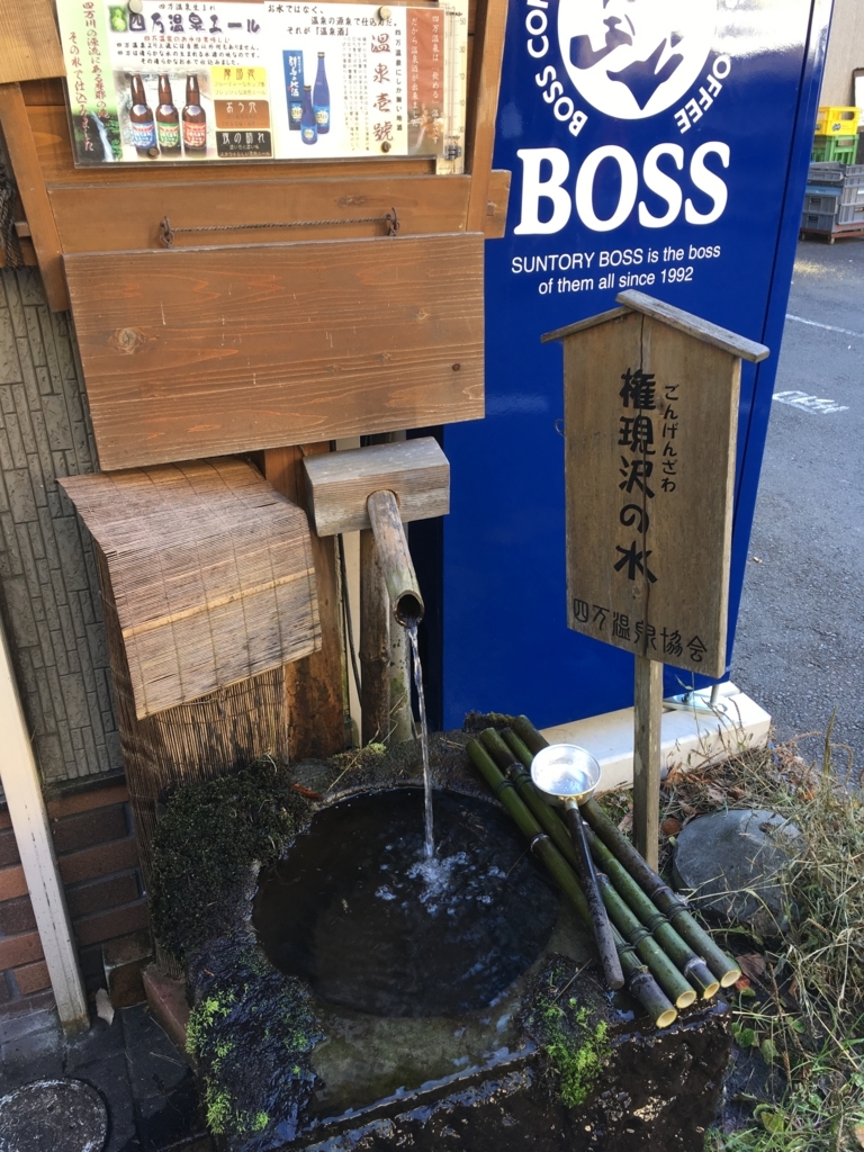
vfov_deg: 61.7
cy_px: 576
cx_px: 432
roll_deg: +1.5
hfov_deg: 48.2
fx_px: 965
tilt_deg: -25.4
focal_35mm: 29
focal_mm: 4.15
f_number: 2.2
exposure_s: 1/40
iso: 25
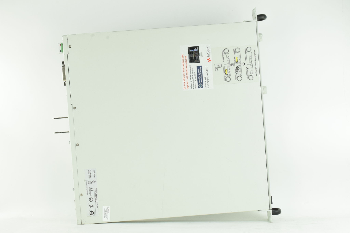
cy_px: 116
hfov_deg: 33.4
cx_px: 175
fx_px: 583
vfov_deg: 22.6
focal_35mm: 60
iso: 1600
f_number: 22
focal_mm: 40
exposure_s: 1/30
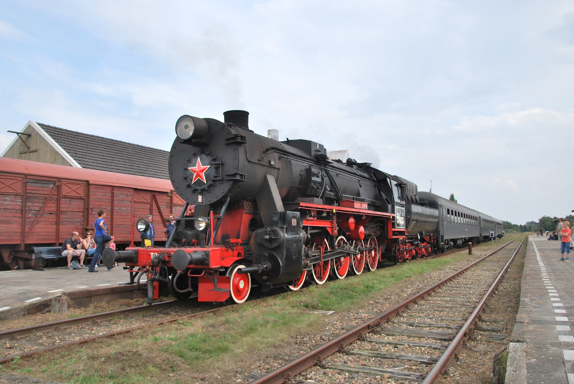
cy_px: 192
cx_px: 287
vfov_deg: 41.8
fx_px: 503
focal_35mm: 32
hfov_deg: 59.4
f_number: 7.1
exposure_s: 1/200
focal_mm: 21
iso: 100
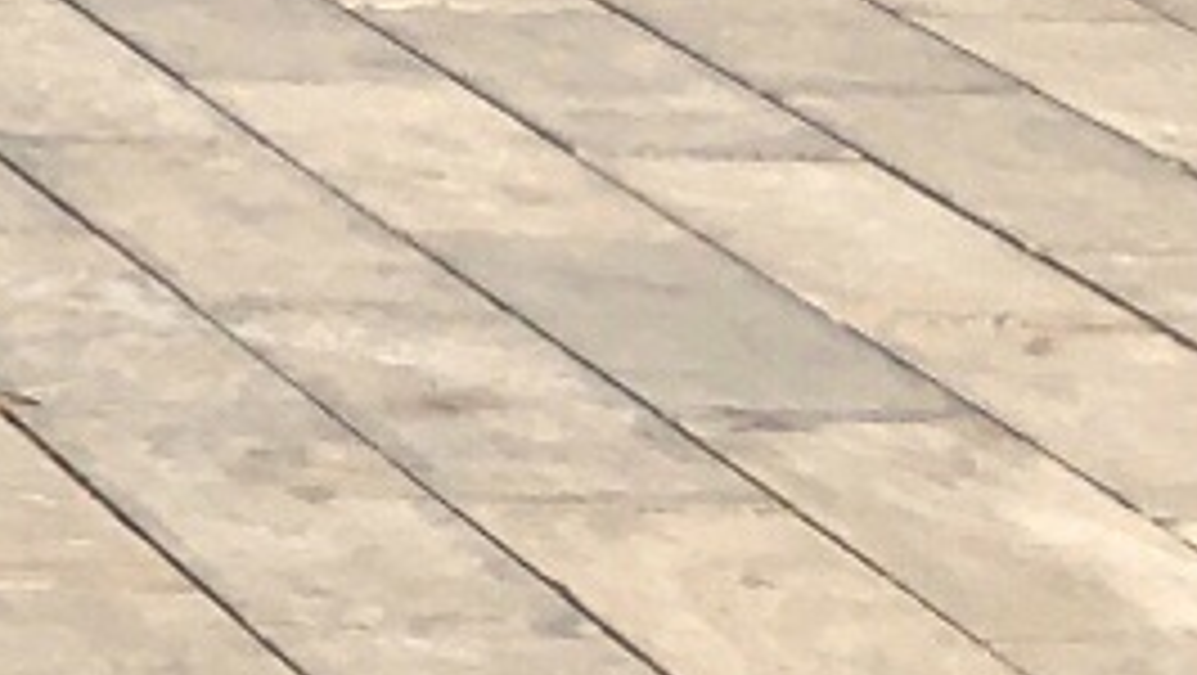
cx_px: -3002
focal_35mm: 229
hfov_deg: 7.6
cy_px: -1737
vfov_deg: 4.9
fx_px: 7273
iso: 20
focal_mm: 4
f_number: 1.8
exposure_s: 1/2825
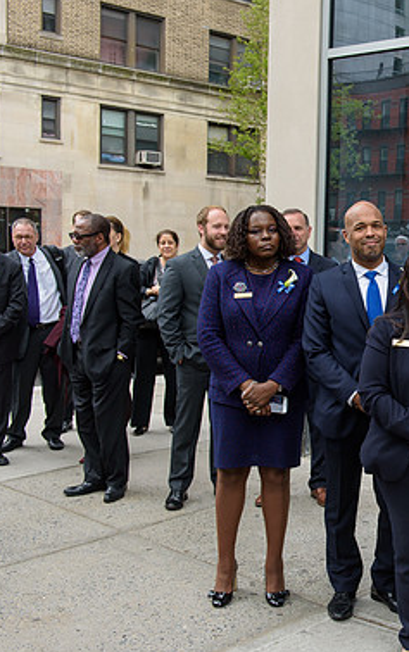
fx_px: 890
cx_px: 437
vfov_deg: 40.3
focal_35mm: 50
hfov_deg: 24.4
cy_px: 332
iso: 200
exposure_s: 1/250
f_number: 5
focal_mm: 32
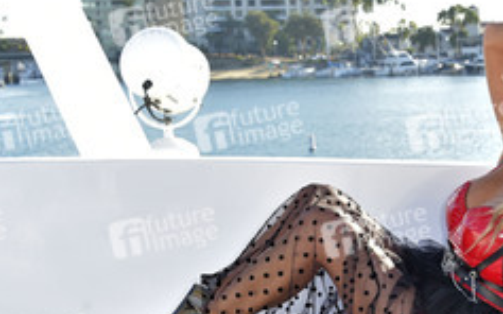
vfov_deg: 14.8
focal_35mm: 87
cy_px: 286
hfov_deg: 23.5
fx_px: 1192
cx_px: 403
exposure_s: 1/250
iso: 250
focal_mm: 45
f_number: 6.3
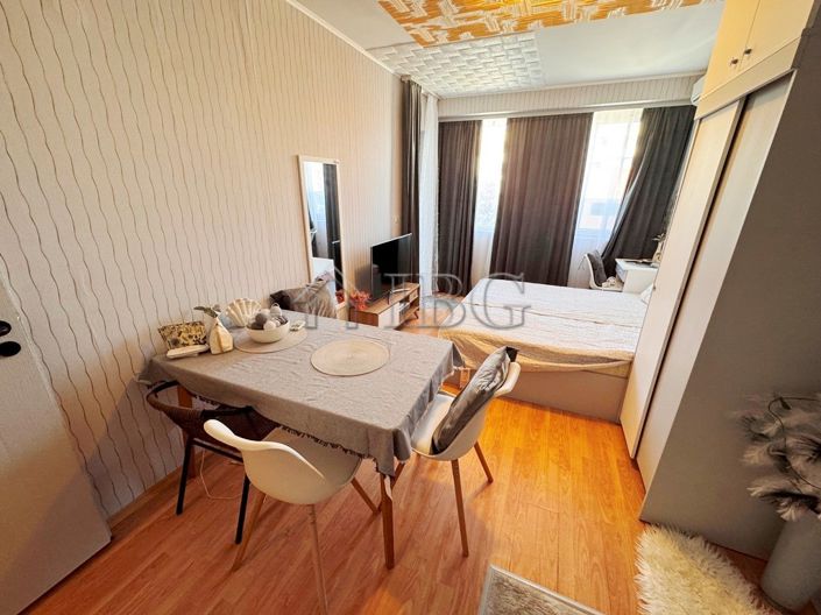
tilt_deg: -19.1
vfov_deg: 85.6
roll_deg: -1.0
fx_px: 332
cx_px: 410
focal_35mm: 14
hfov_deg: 102.1
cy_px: 308
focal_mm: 2.22
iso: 200
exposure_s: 1/50
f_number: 2.2
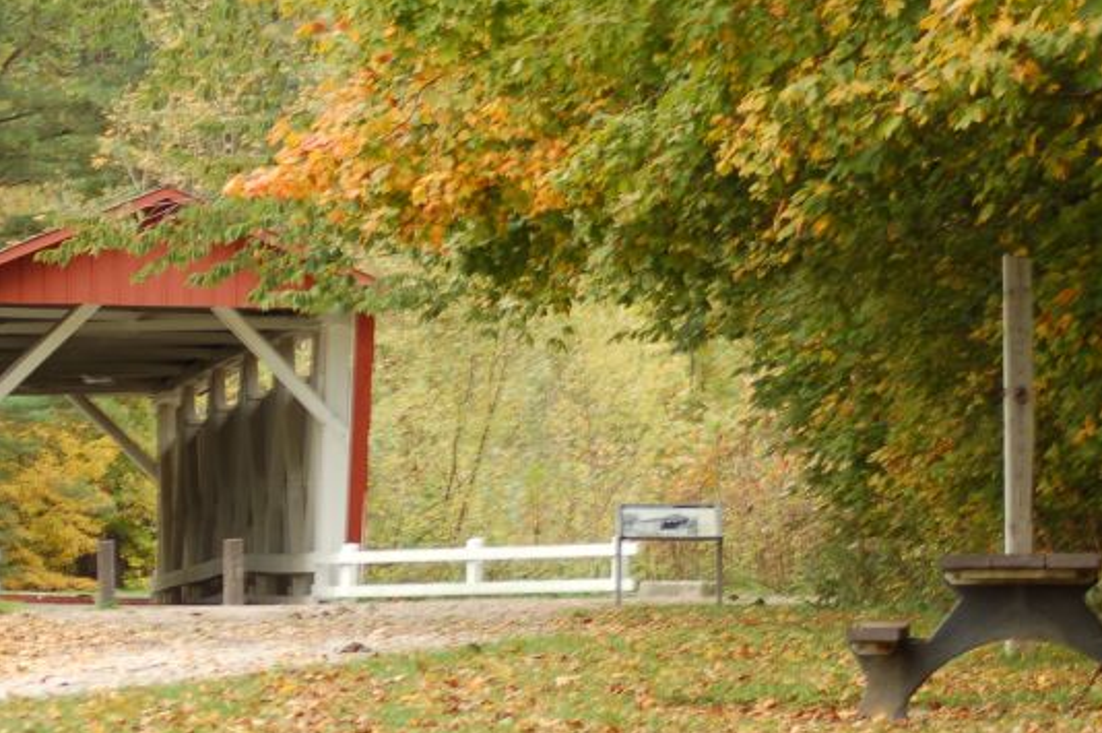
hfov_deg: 9.0
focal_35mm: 230
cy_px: 530
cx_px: 623
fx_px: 7034
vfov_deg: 6.0
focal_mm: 80
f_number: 4.2
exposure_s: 1/25
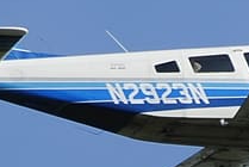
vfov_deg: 1.5
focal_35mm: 919
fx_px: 6365
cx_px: 200
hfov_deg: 2.2
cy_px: 97
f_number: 8
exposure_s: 1/320
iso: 100
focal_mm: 200
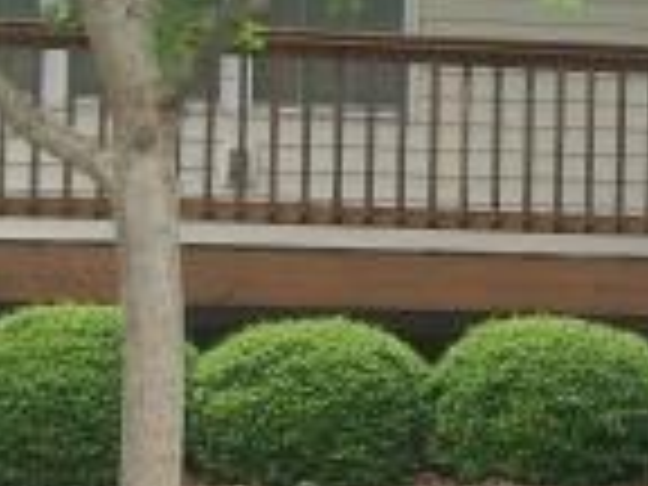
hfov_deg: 11.9
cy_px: 171
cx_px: 855
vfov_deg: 9.2
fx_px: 3014
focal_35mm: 161
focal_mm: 7.1
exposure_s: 1/160
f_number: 3.2
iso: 80
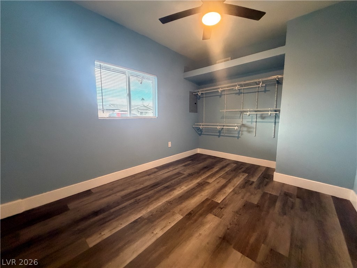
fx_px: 144
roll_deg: +0.2
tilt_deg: -6.9
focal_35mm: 14
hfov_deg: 102.1
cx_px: 178
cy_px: 134
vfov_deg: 85.7
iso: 640
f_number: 2.2
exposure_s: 1/60
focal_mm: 2.22
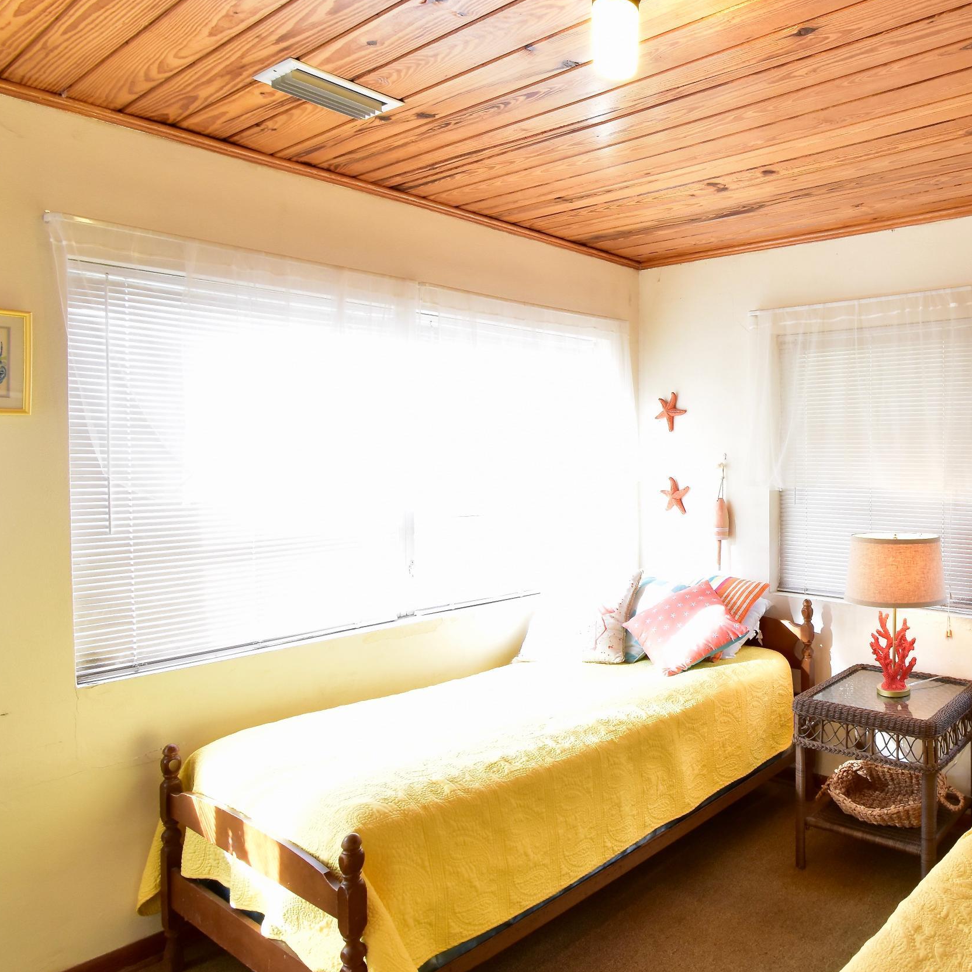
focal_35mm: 23
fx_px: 731
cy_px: 466
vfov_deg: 67.2
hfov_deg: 61.0
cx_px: 795
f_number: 13
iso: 800
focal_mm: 10
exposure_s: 1/6
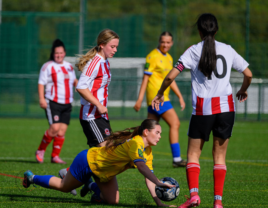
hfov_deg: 4.0
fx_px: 3813
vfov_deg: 3.1
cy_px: 98
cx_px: 99
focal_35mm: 487
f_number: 5.6
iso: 280
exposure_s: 1/2000
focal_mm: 400
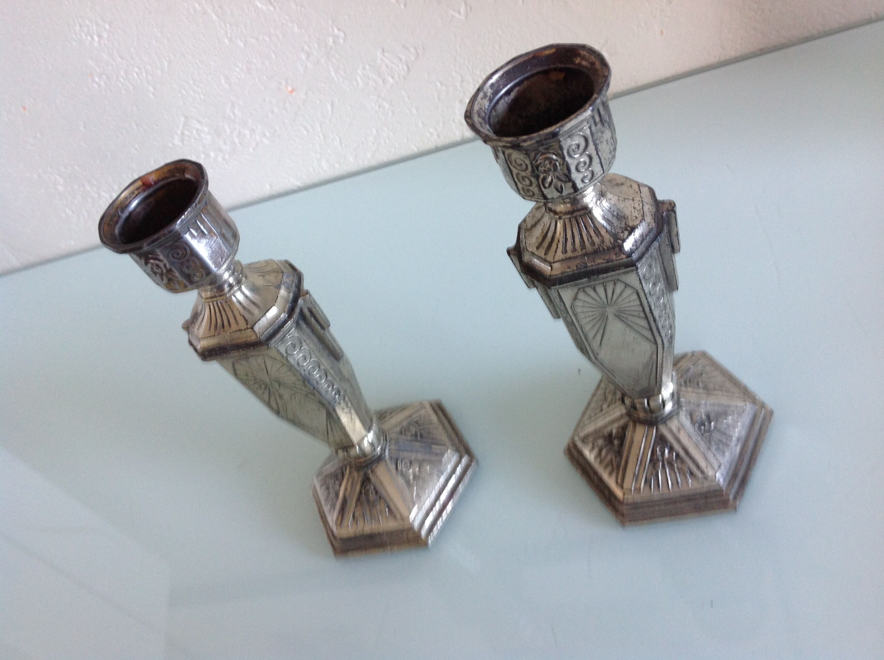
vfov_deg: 40.6
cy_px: 330
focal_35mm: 35
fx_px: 892
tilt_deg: -45.0
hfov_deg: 52.7
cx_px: 442
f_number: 2.4
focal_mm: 4.28
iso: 80
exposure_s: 1/15
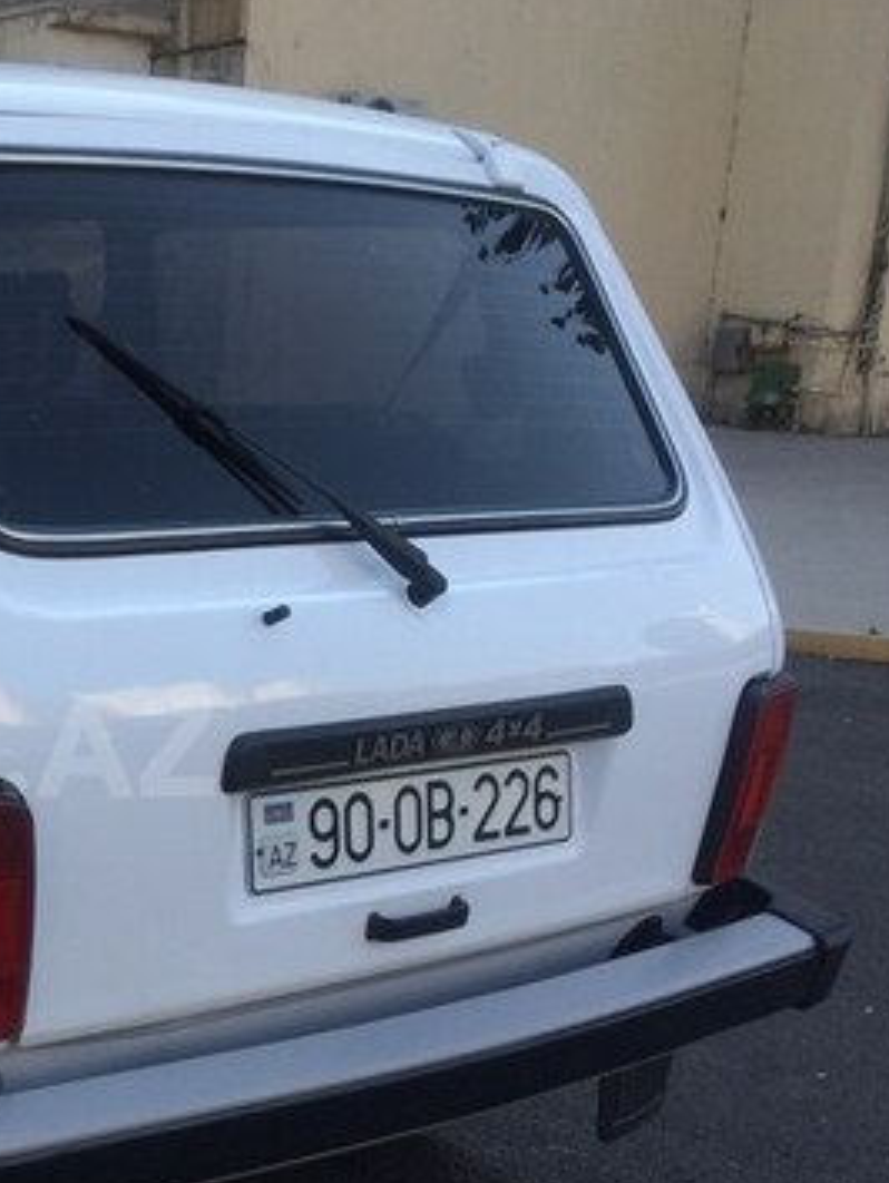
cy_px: 747
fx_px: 1847
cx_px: -127
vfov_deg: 35.3
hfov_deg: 24.9
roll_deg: +0.2
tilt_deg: -15.7
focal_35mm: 54
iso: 32
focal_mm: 4.15
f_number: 2.2
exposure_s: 1/631
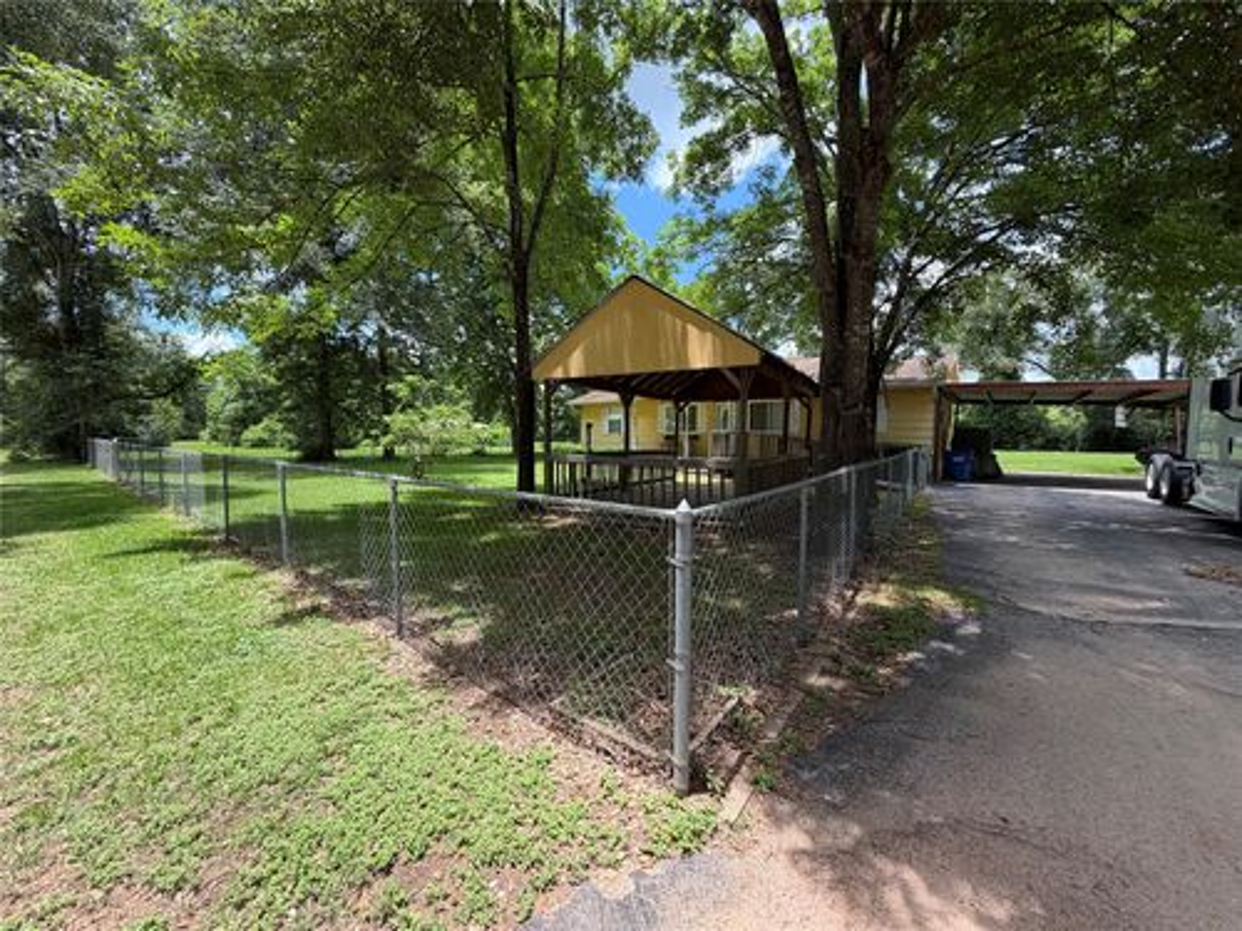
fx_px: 502
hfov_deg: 102.1
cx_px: 621
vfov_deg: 85.7
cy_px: 466
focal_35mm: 14
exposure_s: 1/502
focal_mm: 2.22
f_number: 2.2
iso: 64
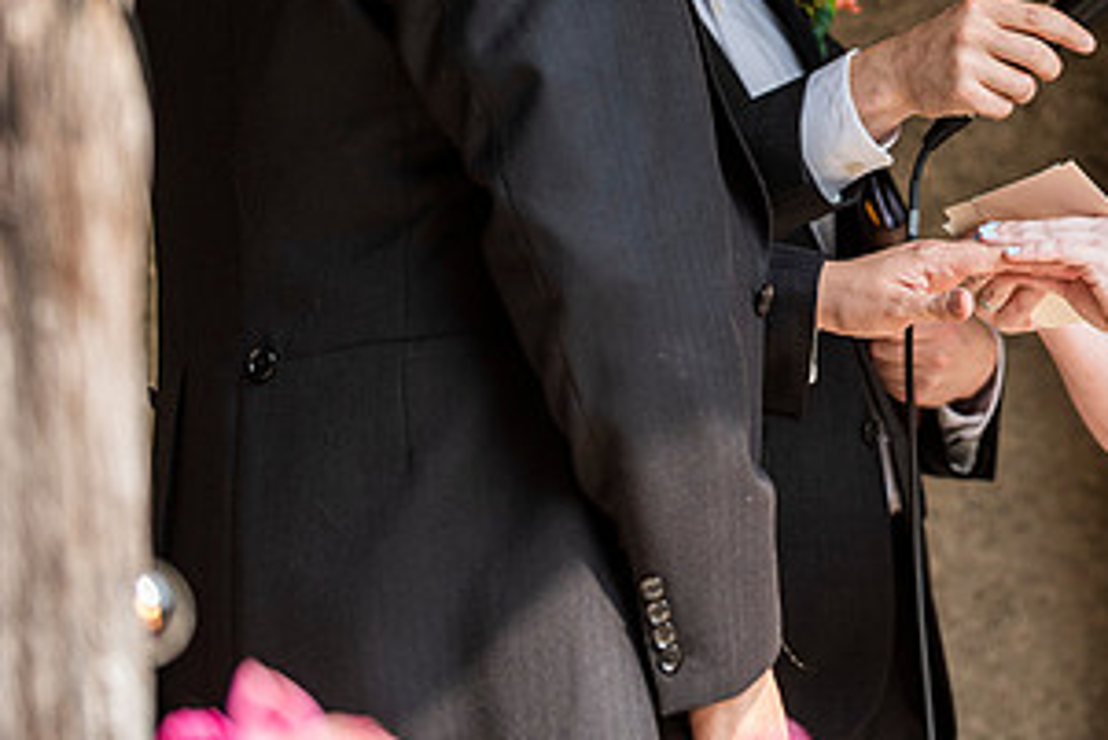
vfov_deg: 6.8
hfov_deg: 10.1
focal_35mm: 202
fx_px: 6220
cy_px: 68
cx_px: 1038
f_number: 3.5
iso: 400
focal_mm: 105
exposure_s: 1/800
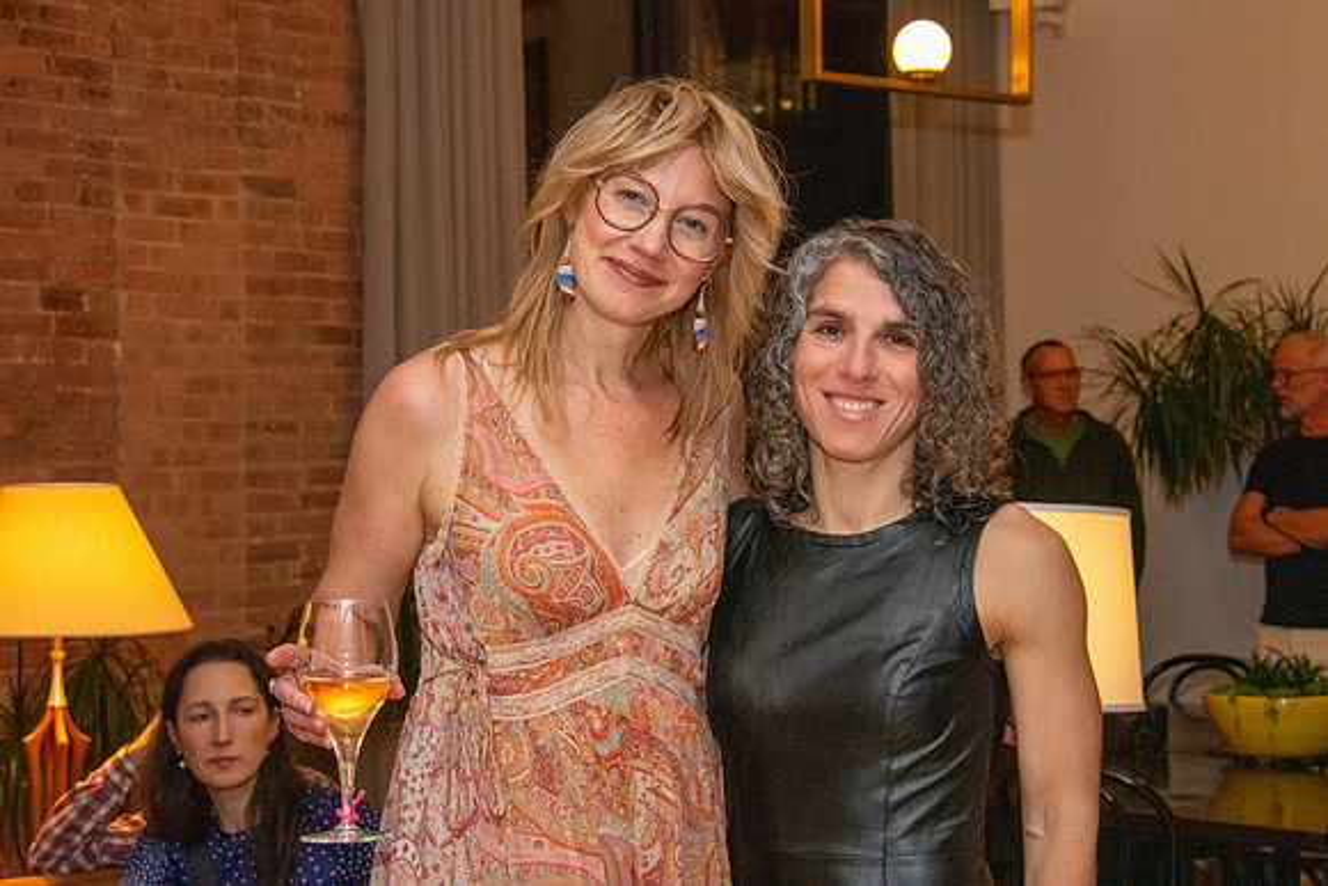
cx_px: 664
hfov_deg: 27.0
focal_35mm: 75
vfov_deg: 18.2
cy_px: 443
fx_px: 2767
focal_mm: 50
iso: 5000
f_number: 9
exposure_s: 1/125
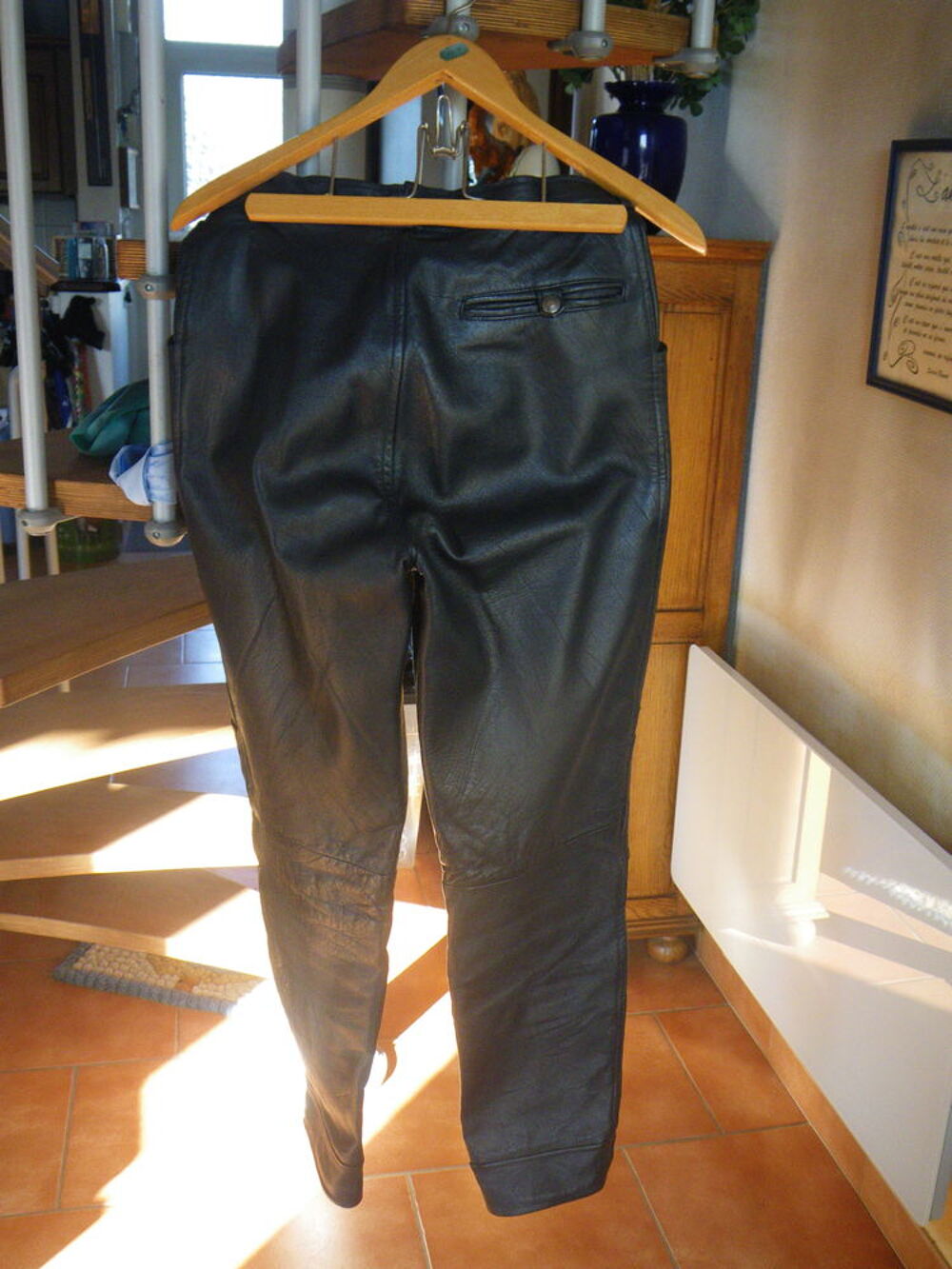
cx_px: 476
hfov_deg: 41.8
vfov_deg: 54.0
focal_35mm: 34
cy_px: 634
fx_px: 1247
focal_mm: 6.1
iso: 320
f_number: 3.8
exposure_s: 1/50
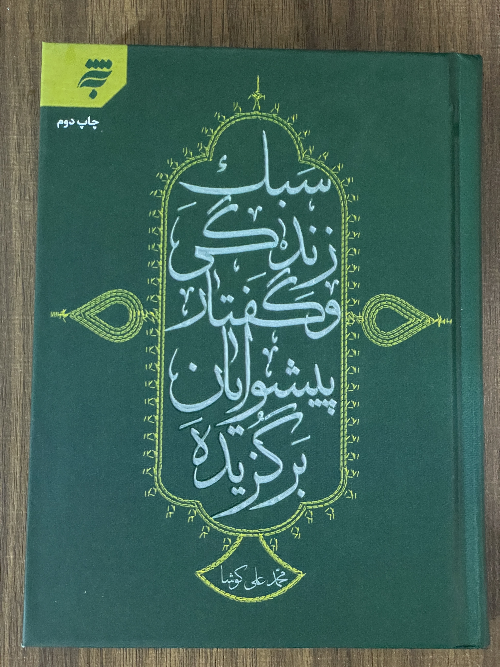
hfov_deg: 28.0
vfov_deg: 36.8
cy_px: 334
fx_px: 1001
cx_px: 250
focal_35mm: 52
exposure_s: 1/30
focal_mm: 6
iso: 1250
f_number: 2
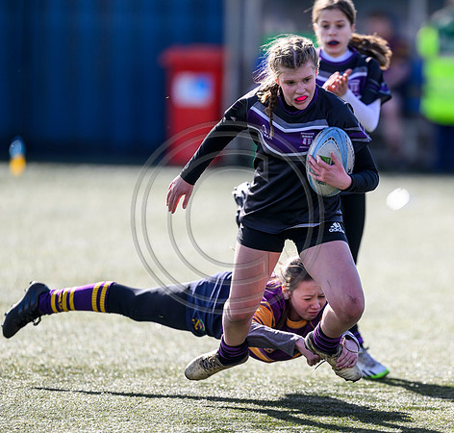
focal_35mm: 498
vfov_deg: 3.4
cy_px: 216
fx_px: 7216
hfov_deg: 3.6
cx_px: 325
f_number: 3.2
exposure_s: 1/1250
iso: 200
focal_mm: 400
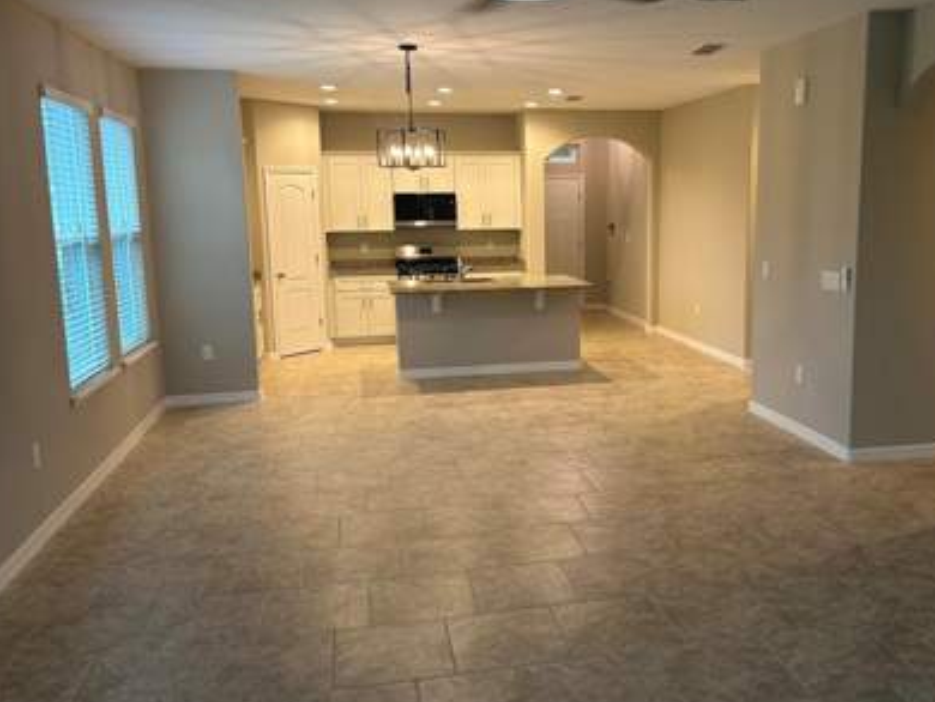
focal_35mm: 32
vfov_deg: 44.2
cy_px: 328
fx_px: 865
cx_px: 549
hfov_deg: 56.5
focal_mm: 5.7
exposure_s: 1/60
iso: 80
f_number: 1.5
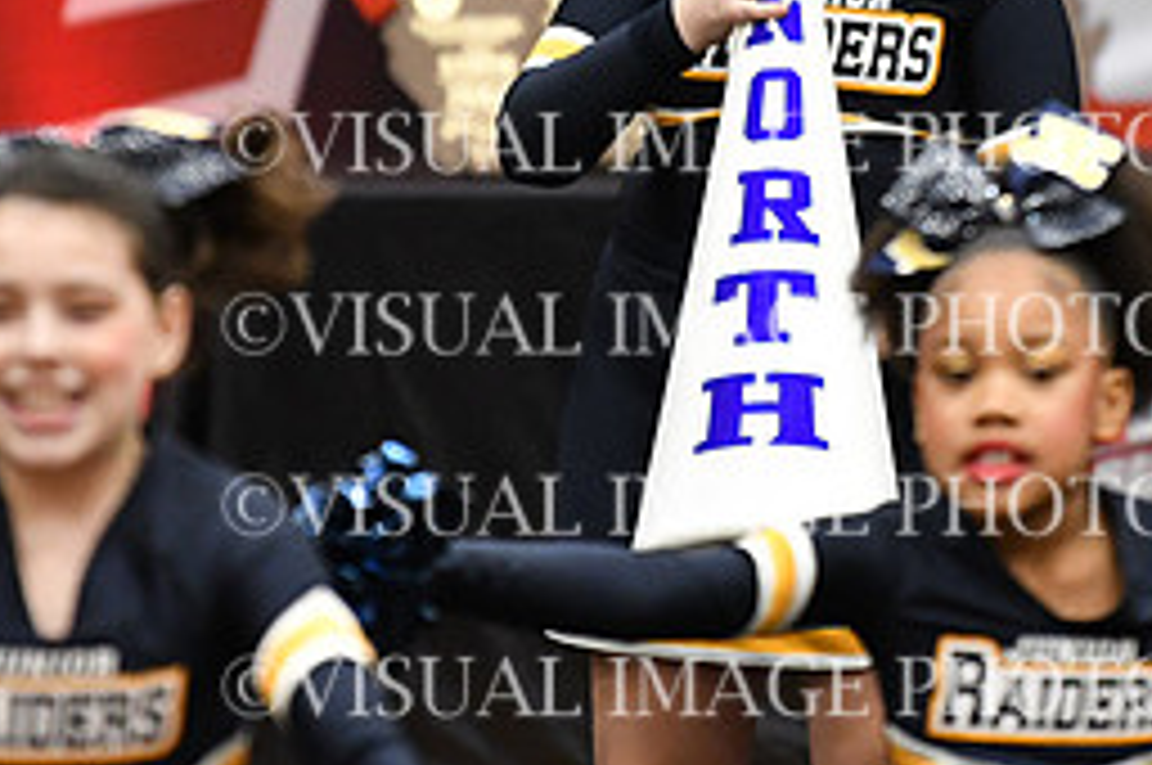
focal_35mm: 681
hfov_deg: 3.0
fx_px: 21764
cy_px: 52
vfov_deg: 2.0
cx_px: 873
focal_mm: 200
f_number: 2.8
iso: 5000
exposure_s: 1/800
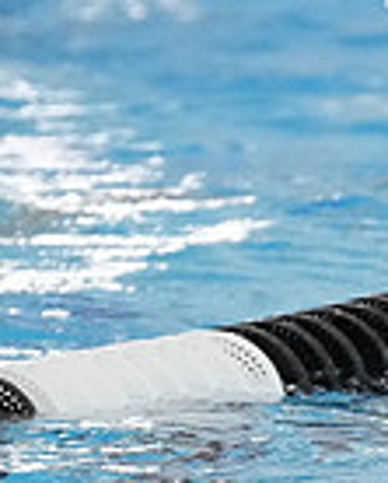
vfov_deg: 1.7
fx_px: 16710
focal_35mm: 1168
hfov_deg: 1.3
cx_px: 968
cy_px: 117
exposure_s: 1/1250
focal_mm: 198
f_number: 4
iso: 6400
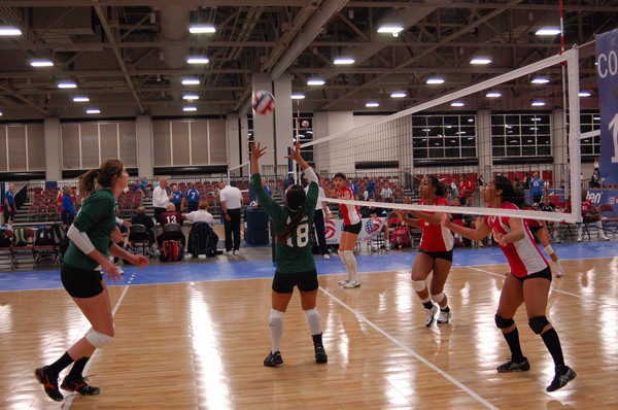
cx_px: 309
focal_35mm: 42
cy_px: 205
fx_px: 720
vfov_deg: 31.8
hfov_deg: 46.5
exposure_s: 1/250
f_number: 3.3
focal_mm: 28
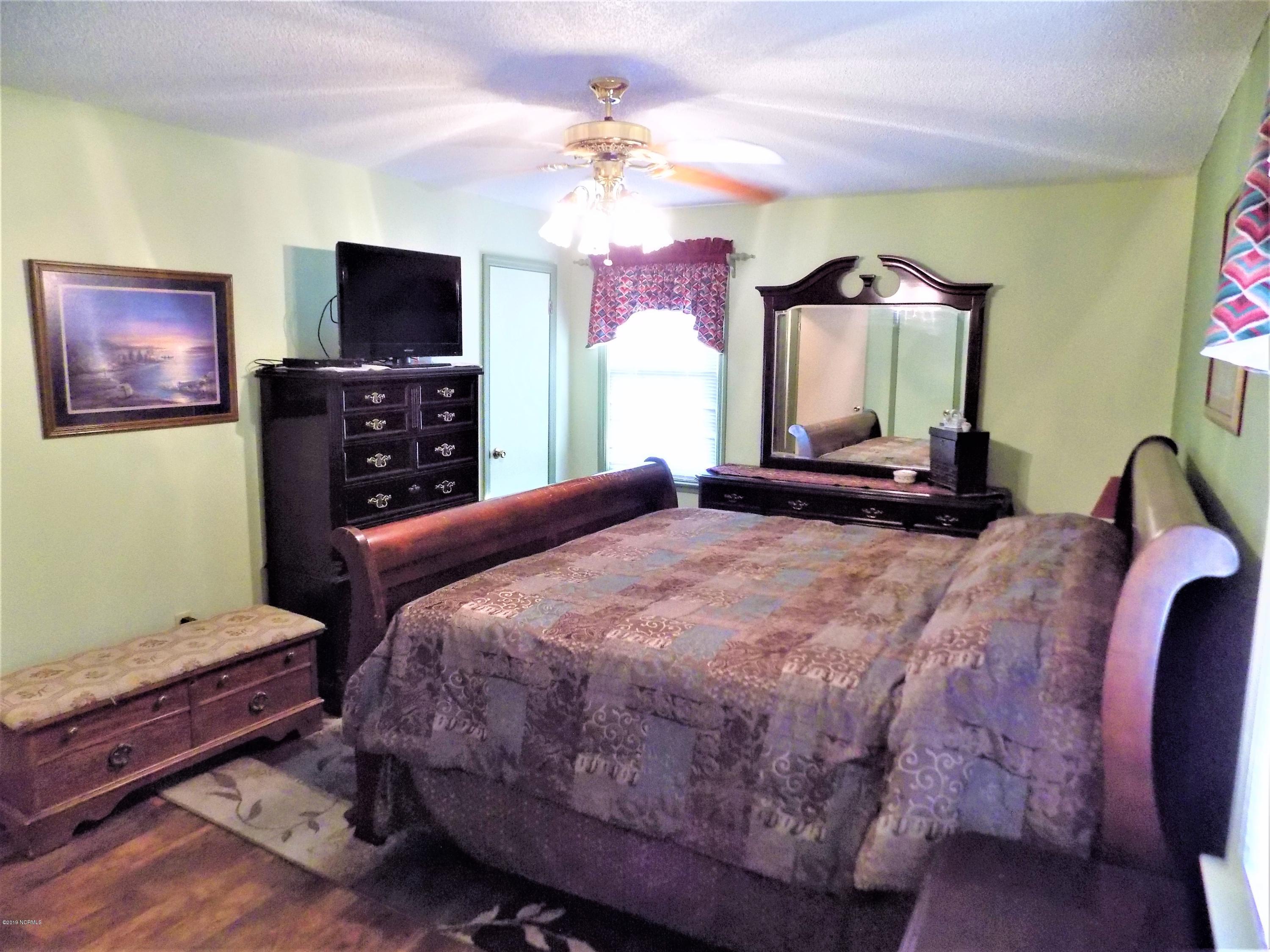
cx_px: 635
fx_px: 844
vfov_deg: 58.9
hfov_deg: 73.9
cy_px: 476
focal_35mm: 23
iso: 400
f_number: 3.1
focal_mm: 4
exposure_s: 1/13
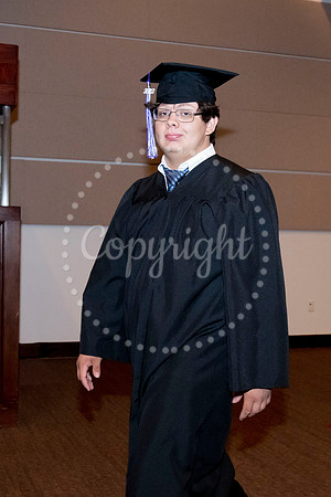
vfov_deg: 37.9
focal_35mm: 53
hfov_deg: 25.8
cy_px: 248
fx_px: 724
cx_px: 166
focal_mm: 35
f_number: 7.1
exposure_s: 1/200
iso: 6400
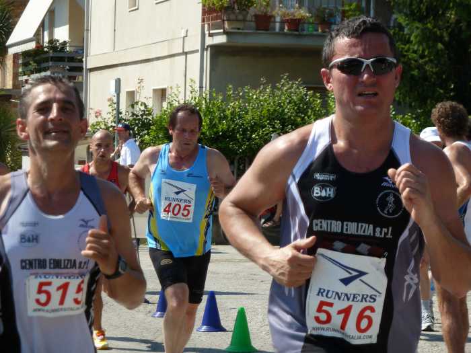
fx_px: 2150
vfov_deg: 9.4
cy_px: 176
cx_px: 236
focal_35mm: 158
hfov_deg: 12.5
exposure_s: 1/500
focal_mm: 25.9
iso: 125
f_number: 4.5
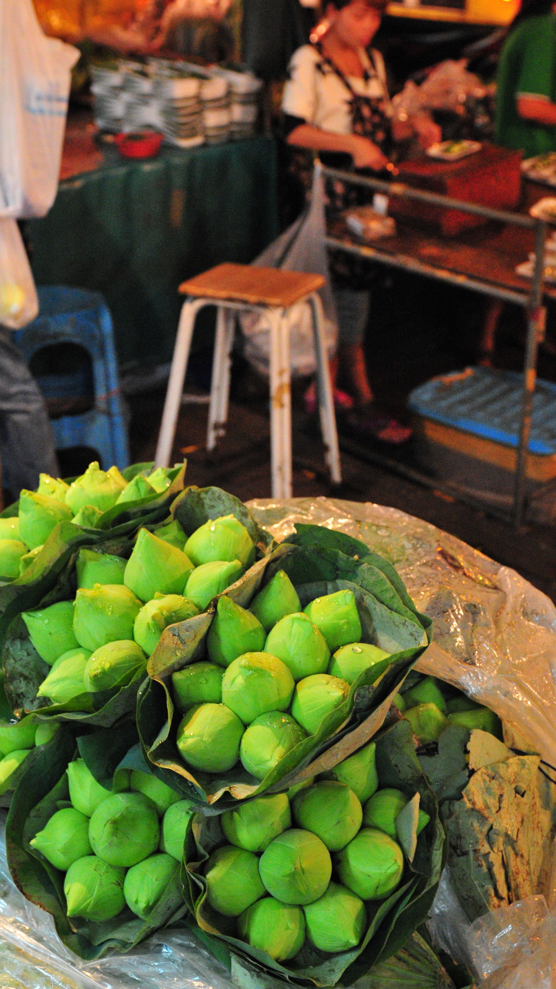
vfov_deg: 43.7
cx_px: 253
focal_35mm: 47
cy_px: 488
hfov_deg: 25.4
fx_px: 1232
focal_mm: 24
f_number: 4
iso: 2000
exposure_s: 1/60
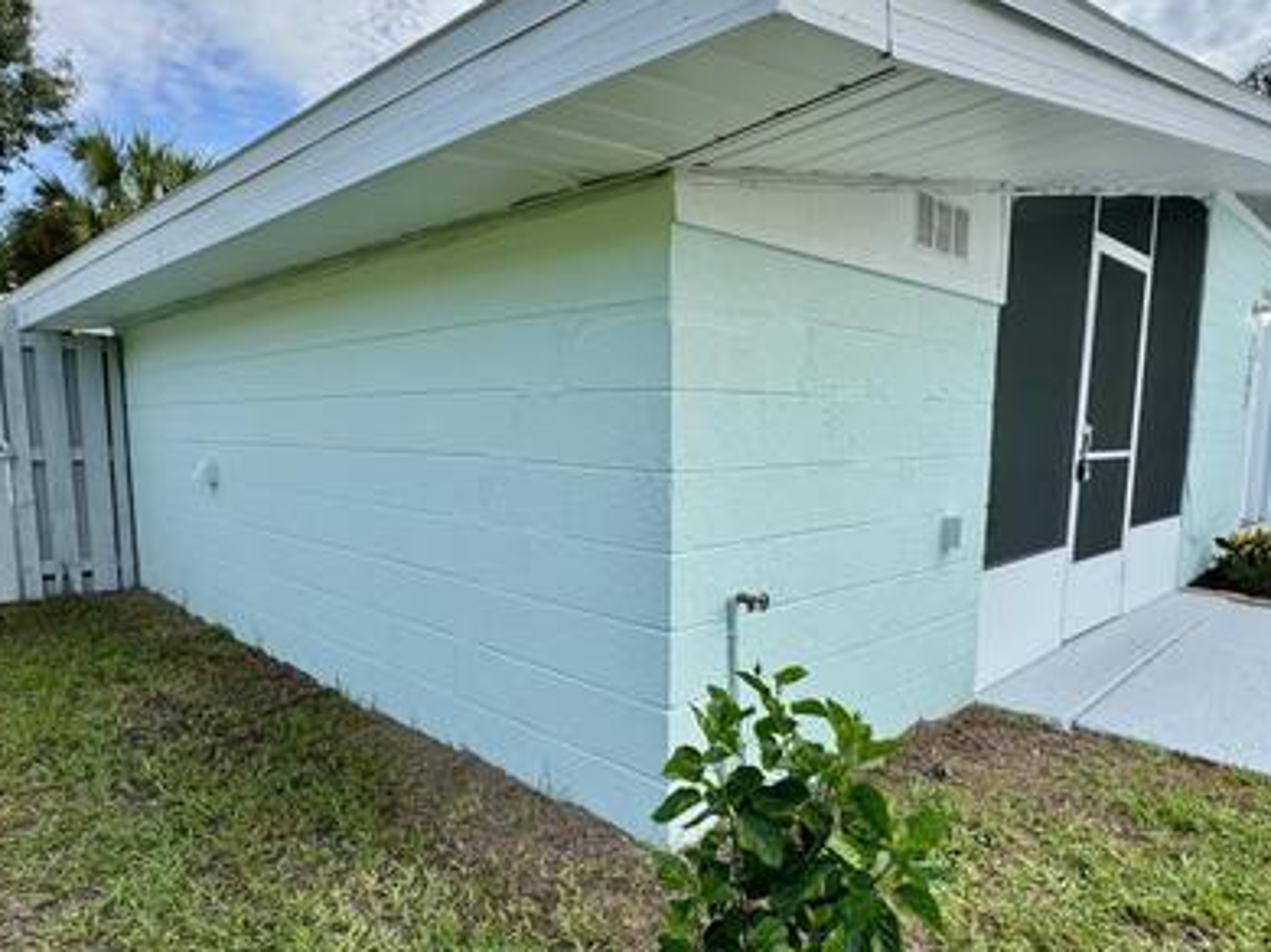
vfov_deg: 58.6
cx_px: 662
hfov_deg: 73.9
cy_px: 535
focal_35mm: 23
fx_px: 844
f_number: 2.2
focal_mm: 2.22
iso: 40
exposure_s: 1/741
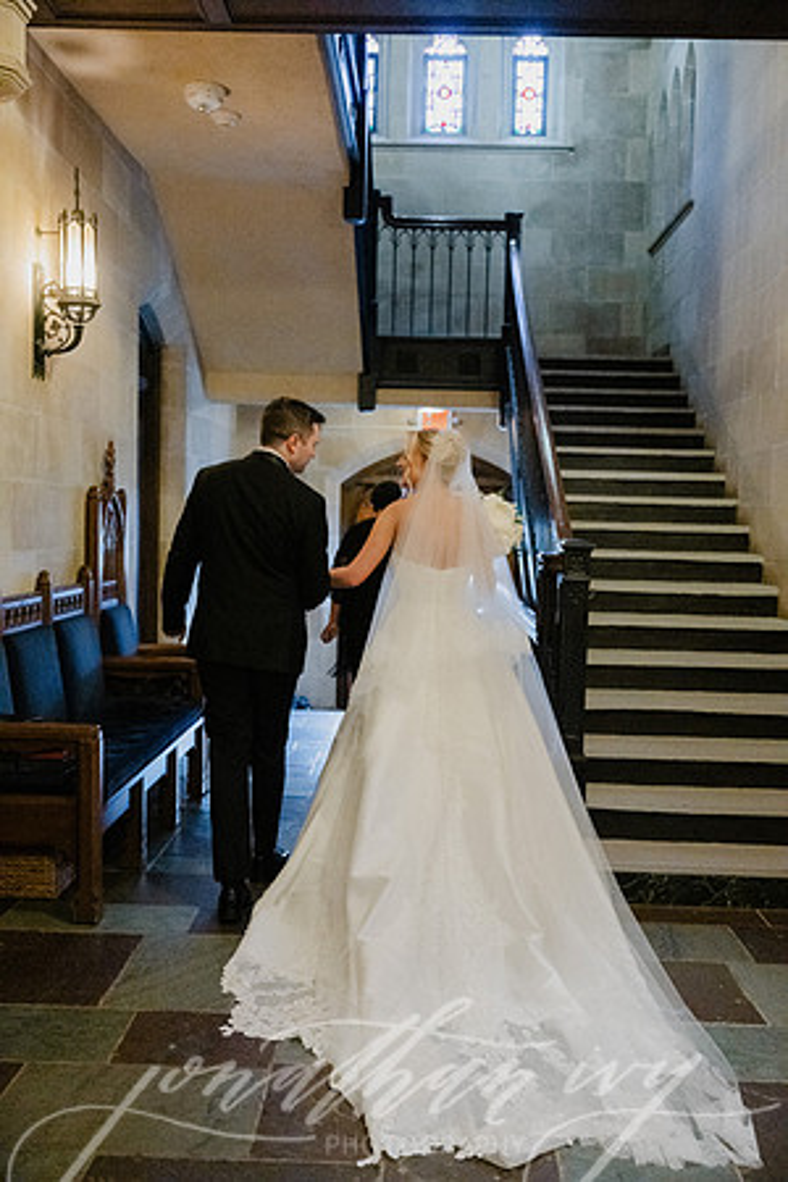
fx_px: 1149
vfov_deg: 54.4
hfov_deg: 37.9
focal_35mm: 35
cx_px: 394
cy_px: 591
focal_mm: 35
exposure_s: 1/200
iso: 8000
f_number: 2.8
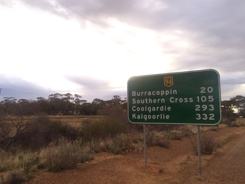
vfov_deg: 48.2
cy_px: 92
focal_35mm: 29
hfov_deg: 61.7
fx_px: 205
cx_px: 122
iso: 320
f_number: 2.2
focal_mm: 4.15
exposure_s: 1/15
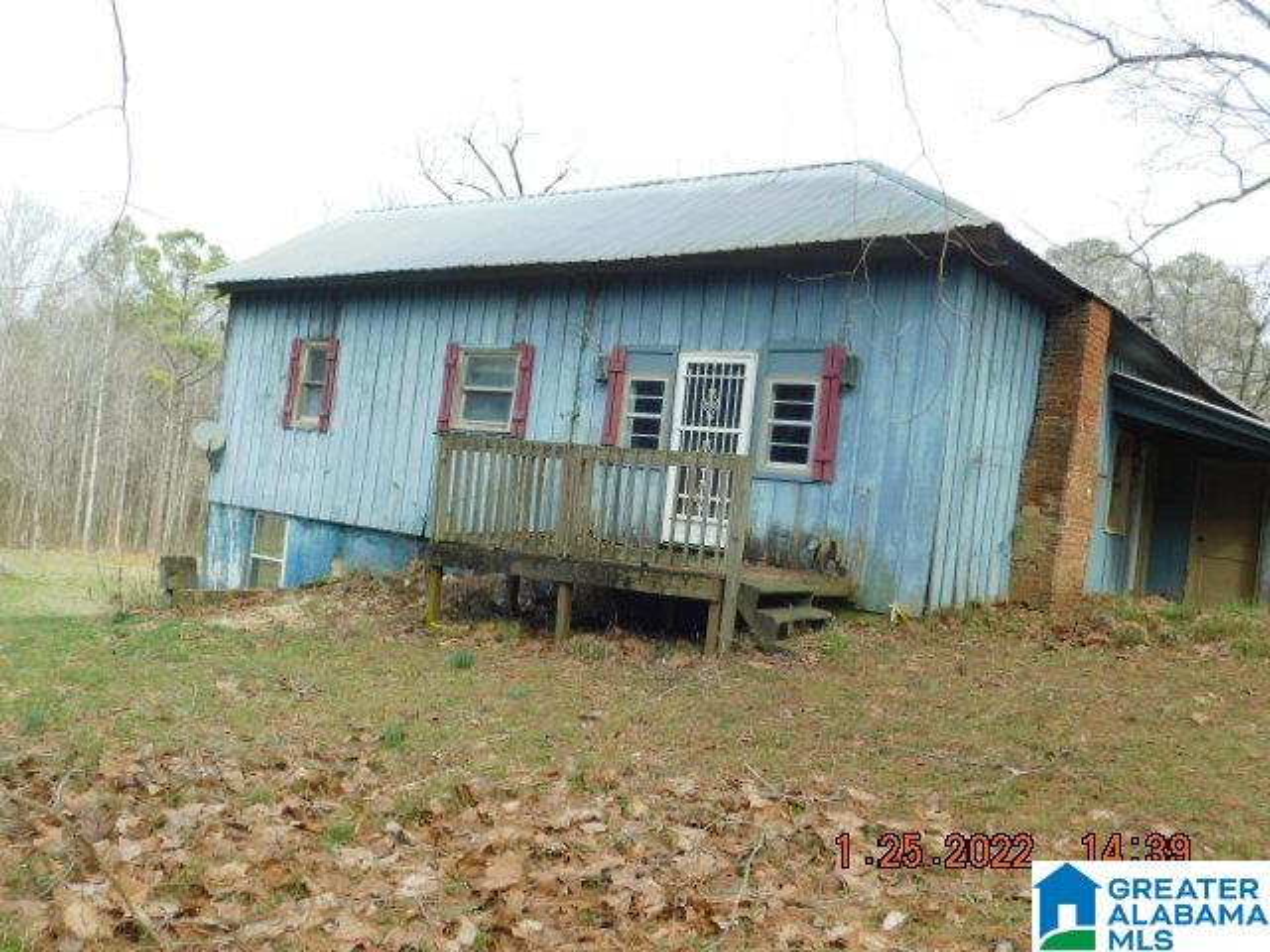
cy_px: 476
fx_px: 1101
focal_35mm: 30
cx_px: 635
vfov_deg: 46.8
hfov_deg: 60.0
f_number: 3.2
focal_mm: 5.3
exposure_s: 1/320
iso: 125
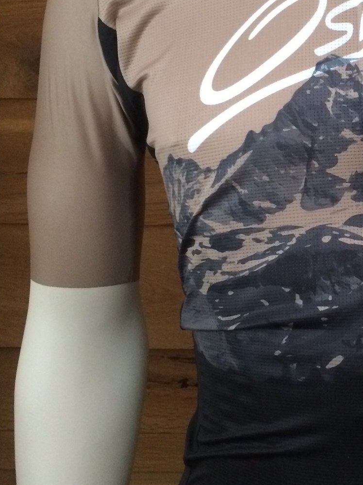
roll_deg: -1.5
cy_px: 185
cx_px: 377
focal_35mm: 62
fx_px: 867
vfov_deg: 31.1
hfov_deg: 22.6
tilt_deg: -3.8
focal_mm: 4.15
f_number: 2.2
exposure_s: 1/25
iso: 320
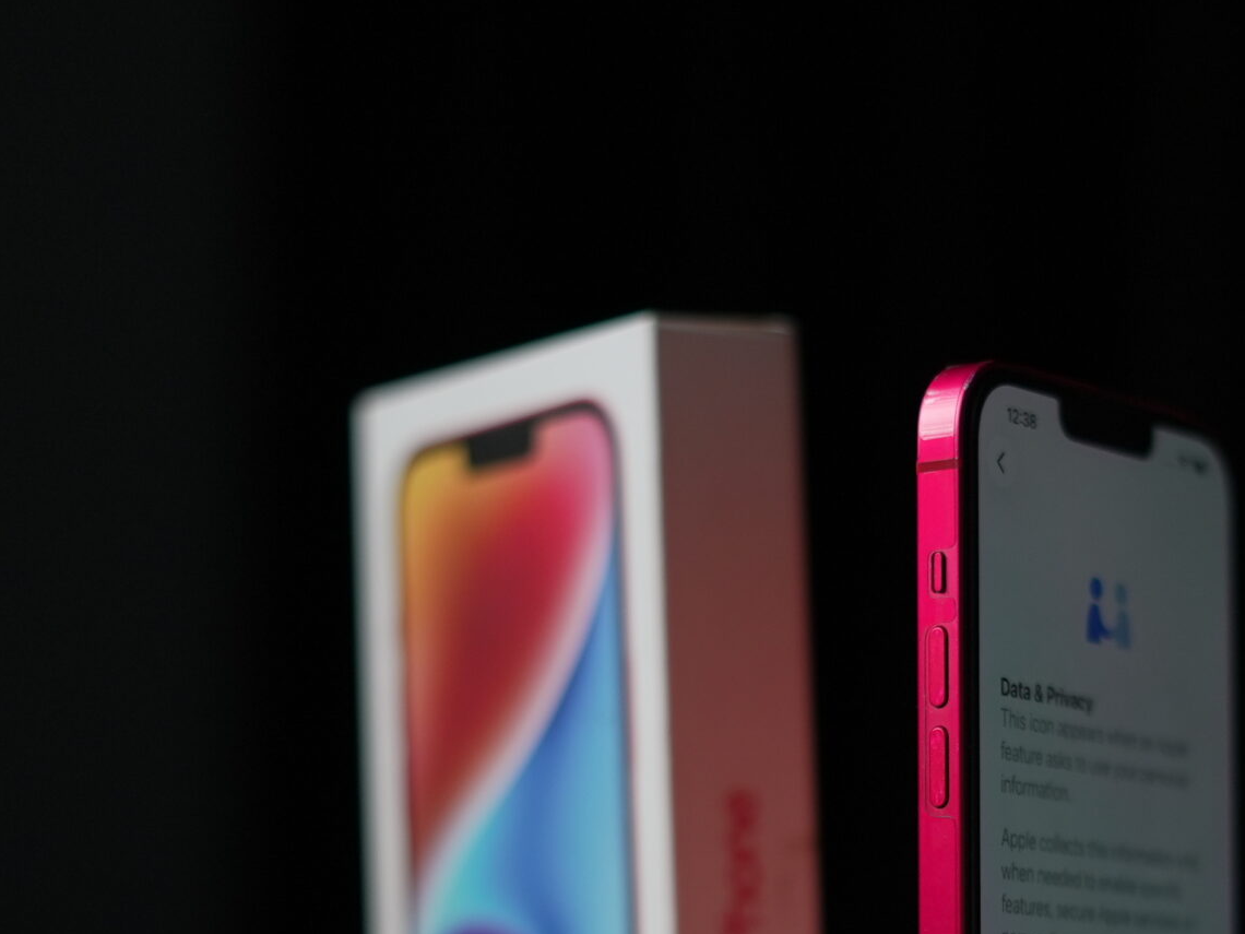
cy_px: 894
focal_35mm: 108
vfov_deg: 13.5
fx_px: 3884
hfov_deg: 18.1
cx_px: 941
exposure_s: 1/100
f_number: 1.8
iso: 500
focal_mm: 50
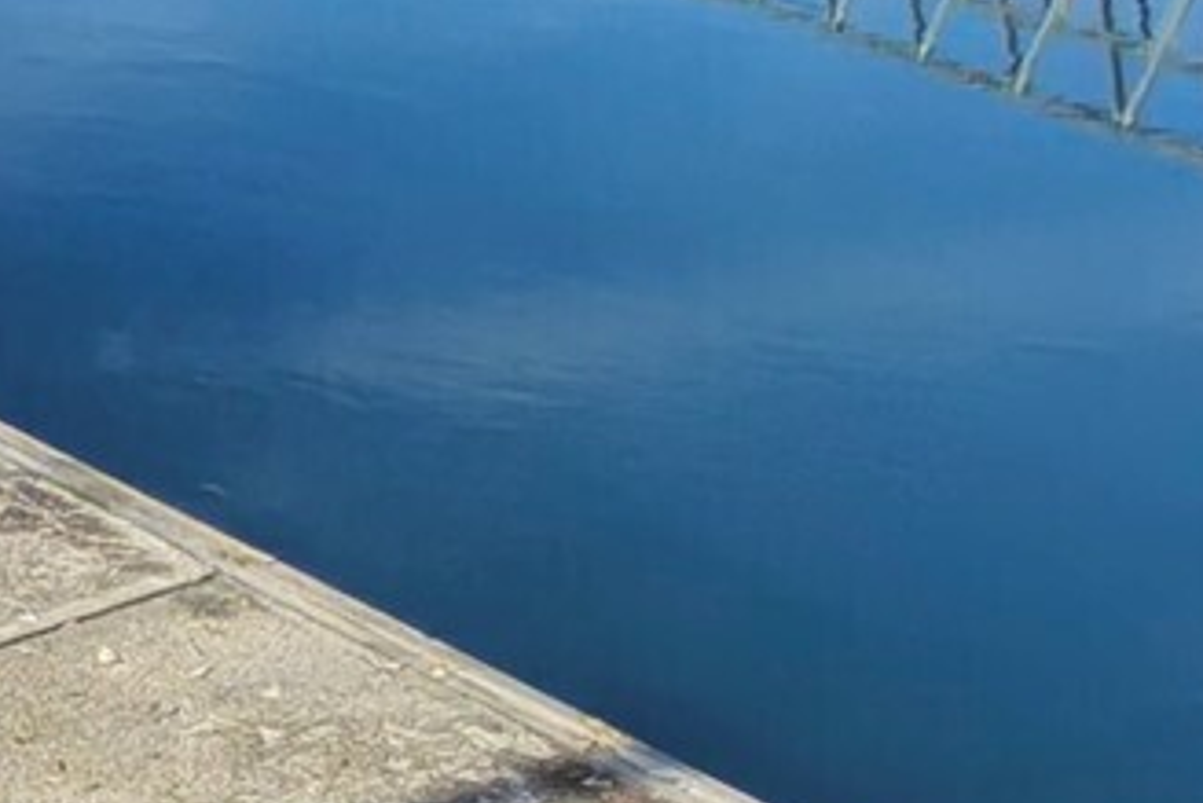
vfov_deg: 16.4
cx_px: -658
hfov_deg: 20.8
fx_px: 2708
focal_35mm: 81
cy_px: 882
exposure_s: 1/2000
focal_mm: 3.05
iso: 400
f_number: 2.2
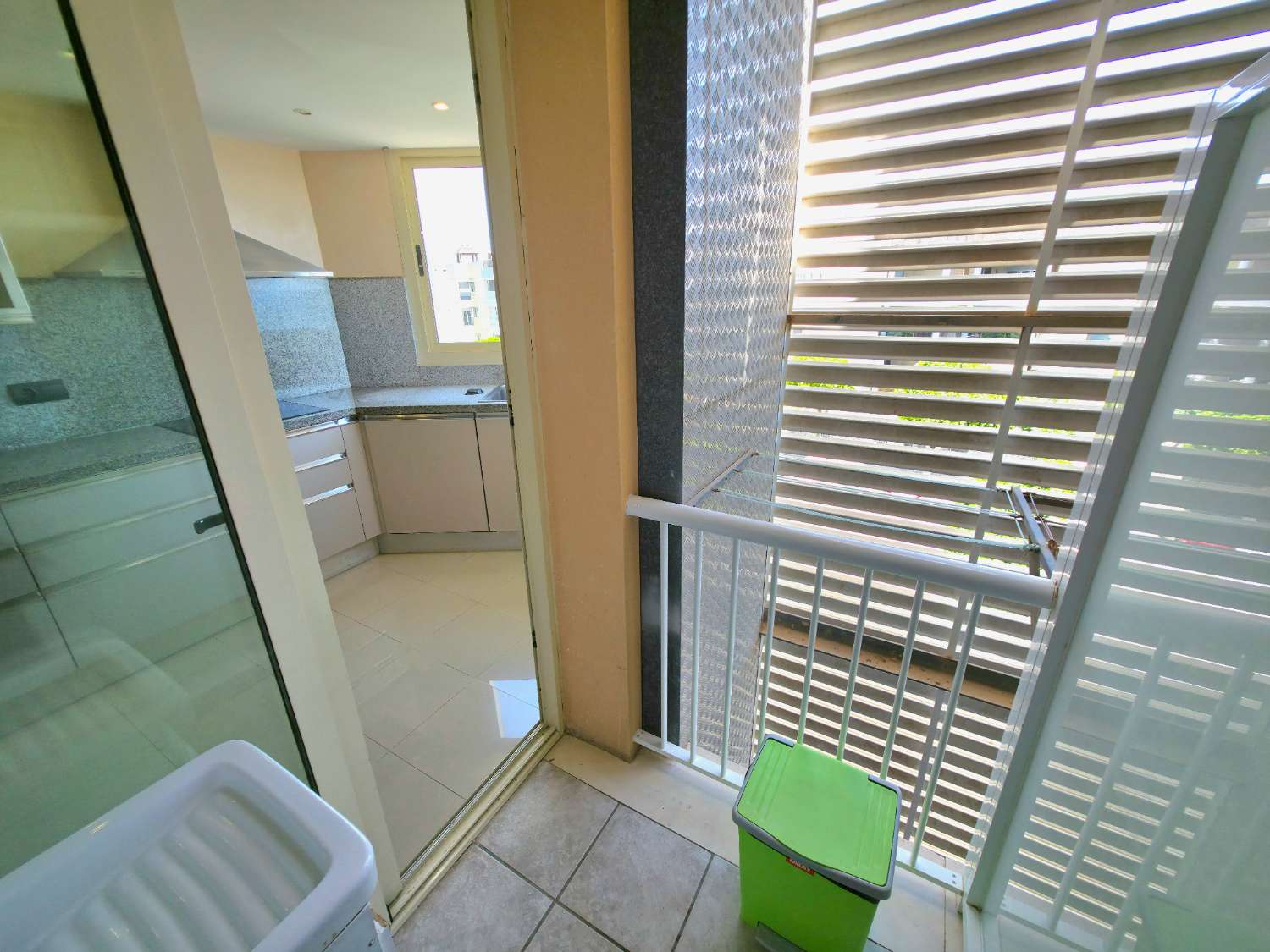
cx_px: 635
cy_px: 476
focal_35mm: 13
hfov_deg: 106.2
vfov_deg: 89.9
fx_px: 477
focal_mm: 2.2
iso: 20
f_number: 1.9
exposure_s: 1/115
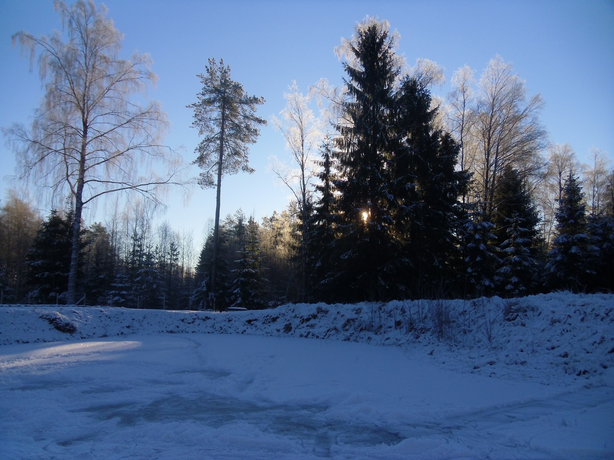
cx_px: 307
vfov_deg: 45.4
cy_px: 230
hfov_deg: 58.4
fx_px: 550
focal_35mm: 31
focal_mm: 5.6
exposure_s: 1/789
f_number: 3.3
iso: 80
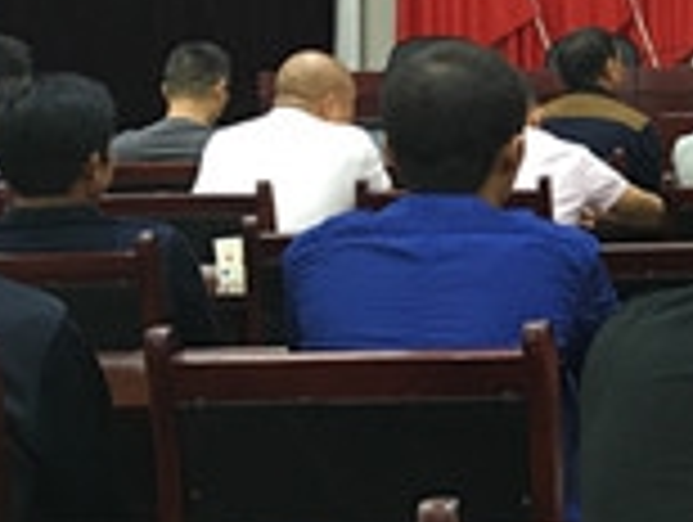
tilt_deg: +0.7
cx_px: 1094
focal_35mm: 94
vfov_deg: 15.5
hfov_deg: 18.1
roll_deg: +0.2
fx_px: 1885
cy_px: 16
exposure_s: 1/33
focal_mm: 4.15
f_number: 2.2
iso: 200
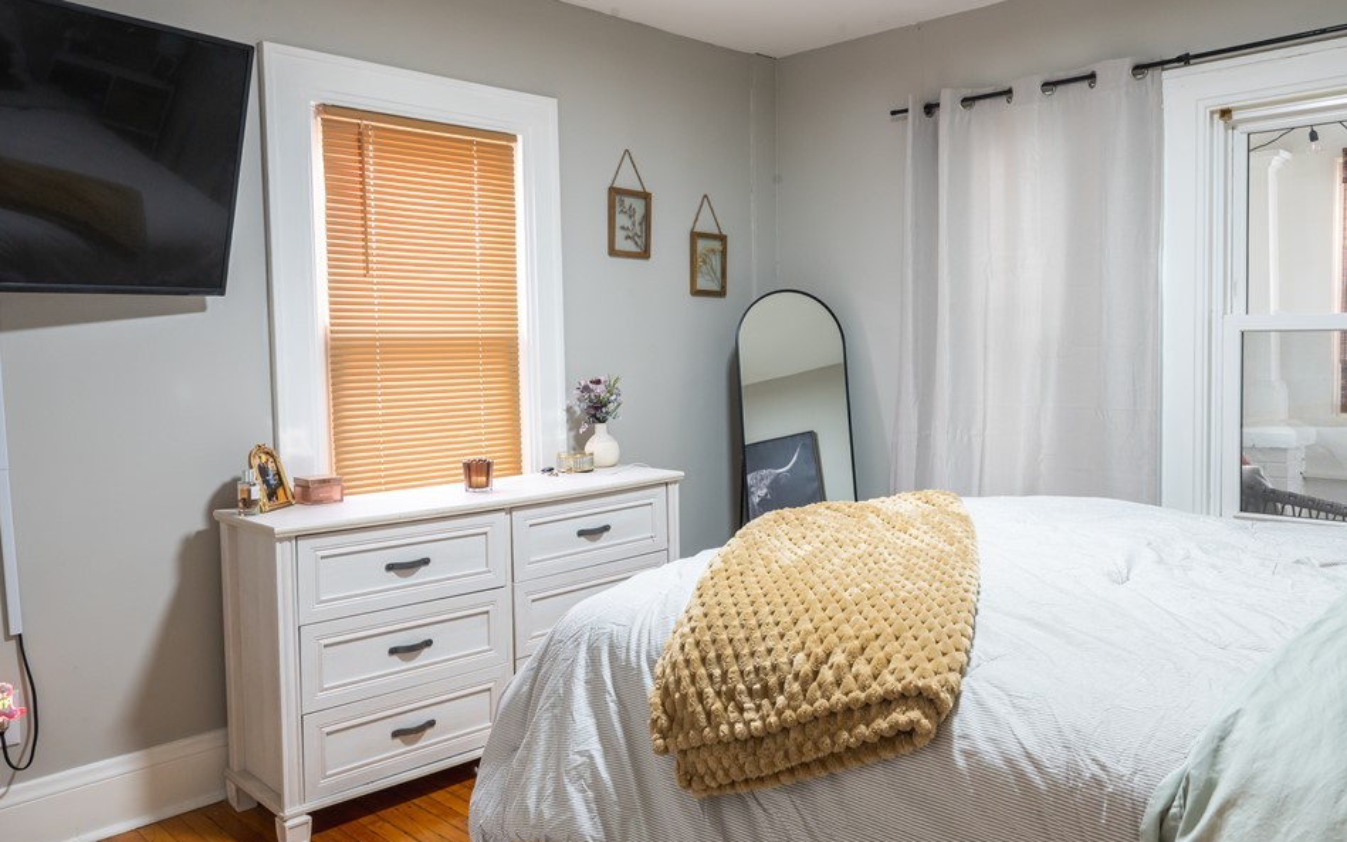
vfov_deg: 44.5
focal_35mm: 28
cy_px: 398
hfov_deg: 66.4
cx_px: 726
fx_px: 1028
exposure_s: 1/6
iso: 1000
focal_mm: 24
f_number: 11
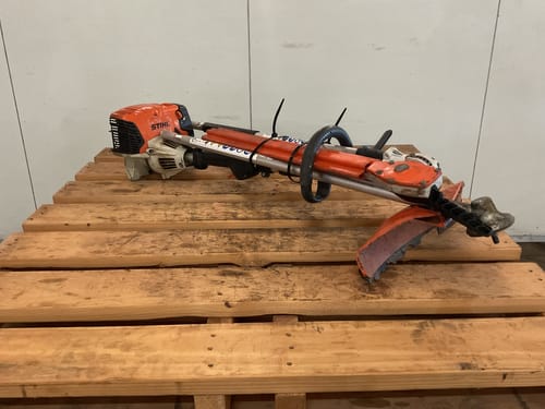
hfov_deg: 61.7
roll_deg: -0.2
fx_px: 457
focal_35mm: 29
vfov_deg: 48.2
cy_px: 204
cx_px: 272
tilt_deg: -24.9
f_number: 1.8
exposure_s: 1/33
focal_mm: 3
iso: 320
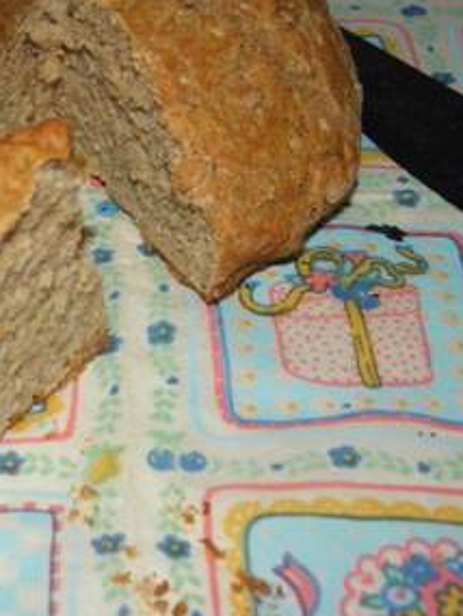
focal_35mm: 69
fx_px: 1230
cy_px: 266
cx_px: 32
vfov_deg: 28.1
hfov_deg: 20.8
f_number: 7.6
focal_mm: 7.5
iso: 400
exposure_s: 1/100
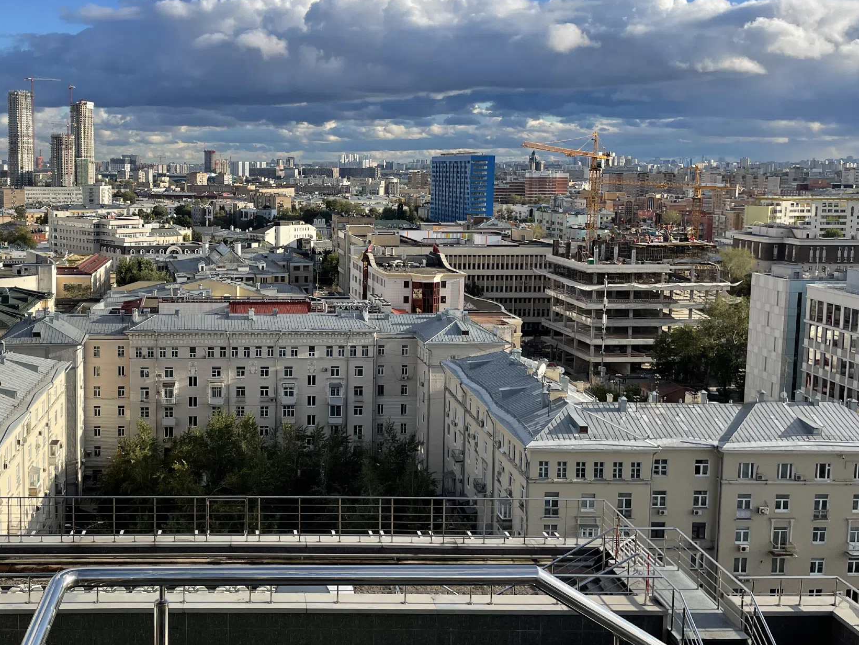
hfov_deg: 47.6
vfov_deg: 37.7
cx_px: 241
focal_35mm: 38
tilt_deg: -4.0
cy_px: 276
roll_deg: +0.4
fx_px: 943
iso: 32
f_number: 1.6
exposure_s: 1/3040
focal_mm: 4.2
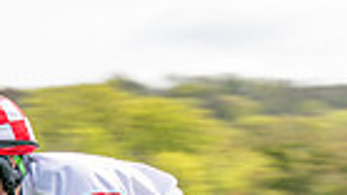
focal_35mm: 461
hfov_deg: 4.7
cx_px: 214
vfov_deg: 2.6
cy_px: 601
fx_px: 4239
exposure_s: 1/160
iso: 100
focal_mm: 79
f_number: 9
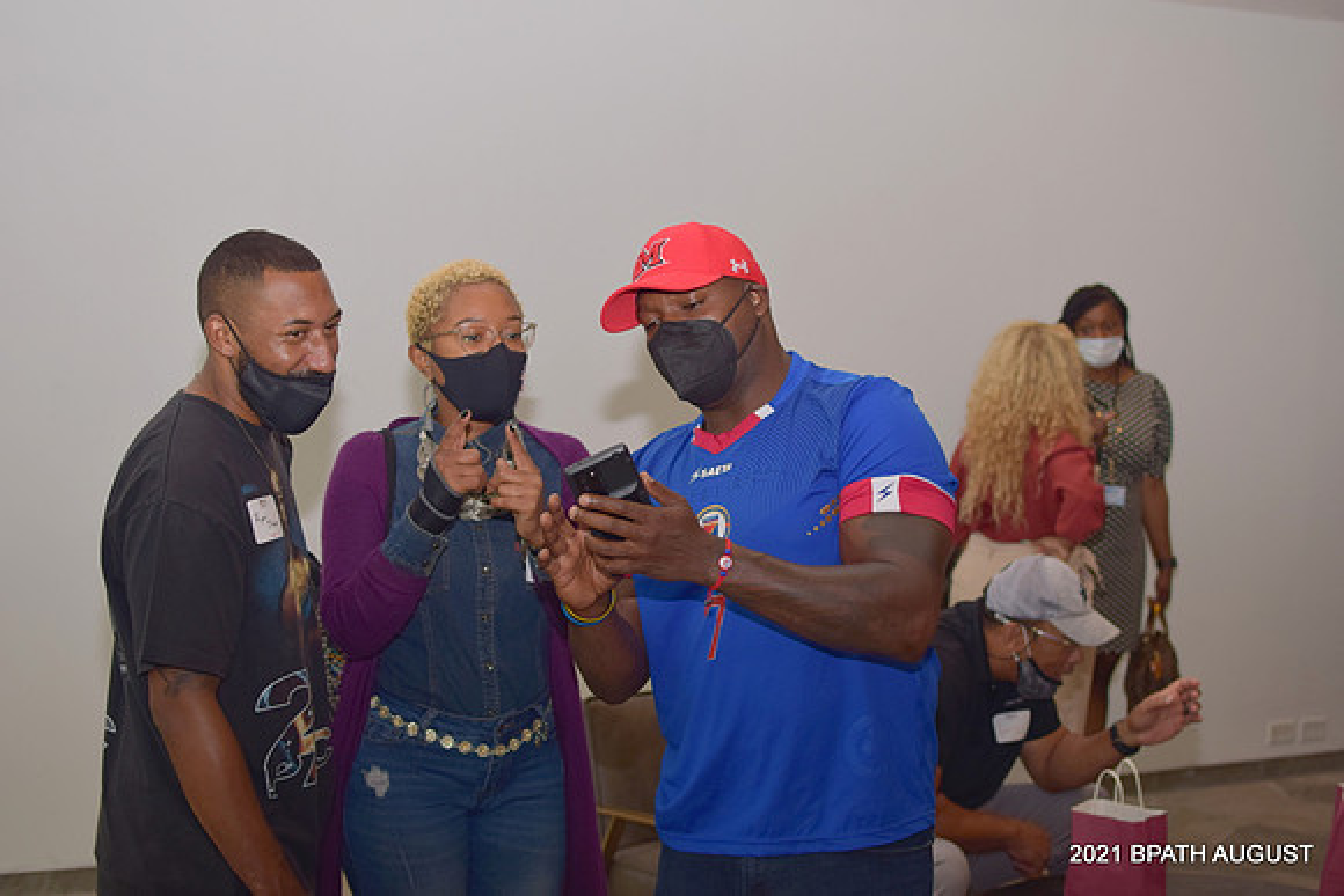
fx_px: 1960
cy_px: 448
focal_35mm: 52
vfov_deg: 25.8
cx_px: 672
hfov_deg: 37.8
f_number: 3.2
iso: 160
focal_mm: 35
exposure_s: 1/200
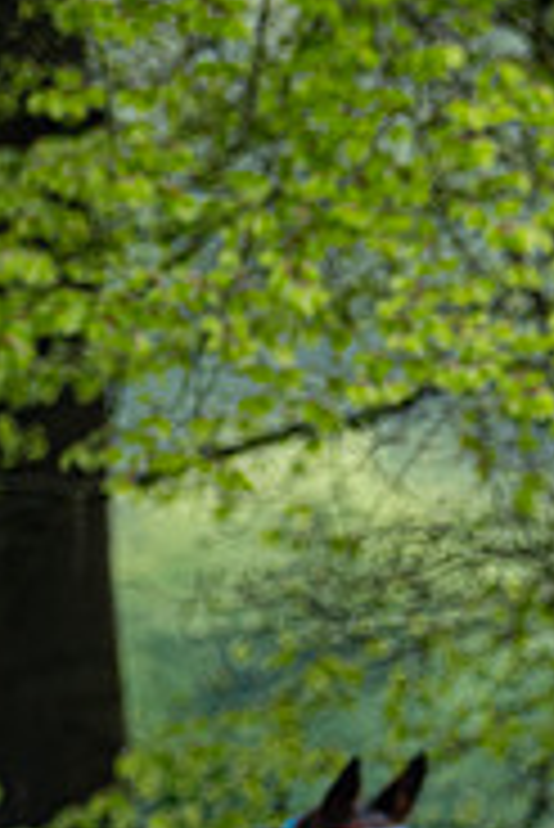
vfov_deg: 1.3
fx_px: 37921
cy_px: 816
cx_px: 1432
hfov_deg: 0.8
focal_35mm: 1646
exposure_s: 1/800
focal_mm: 300
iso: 400
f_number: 3.2
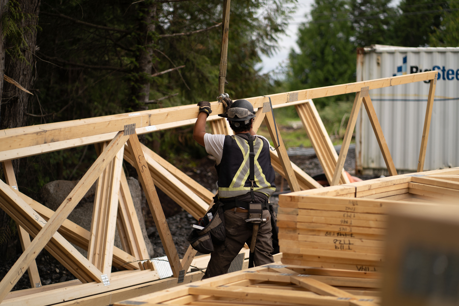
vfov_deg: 16.1
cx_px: 230
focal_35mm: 85
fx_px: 1084
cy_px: 153
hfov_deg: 23.9
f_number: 2.2
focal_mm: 85
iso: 100
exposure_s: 1/1250
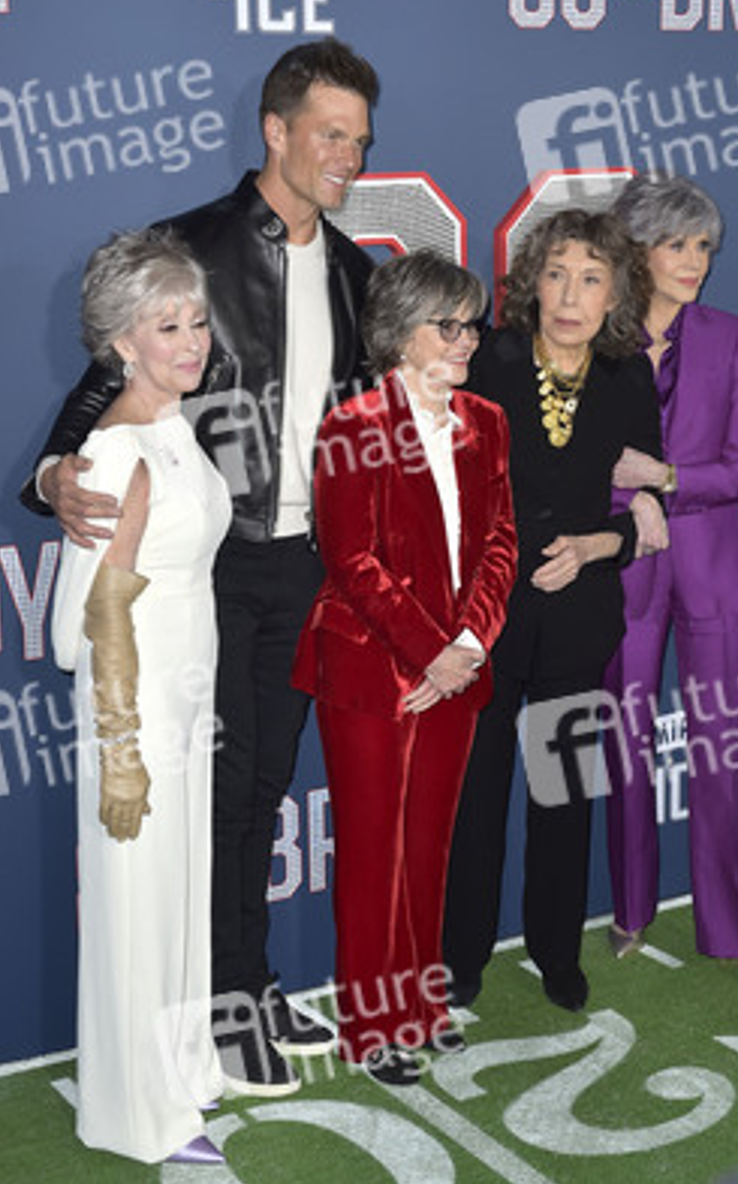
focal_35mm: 54
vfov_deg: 37.6
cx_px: 399
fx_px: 1741
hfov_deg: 23.9
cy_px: 584
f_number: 6.3
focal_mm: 52
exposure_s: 1/250
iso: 500
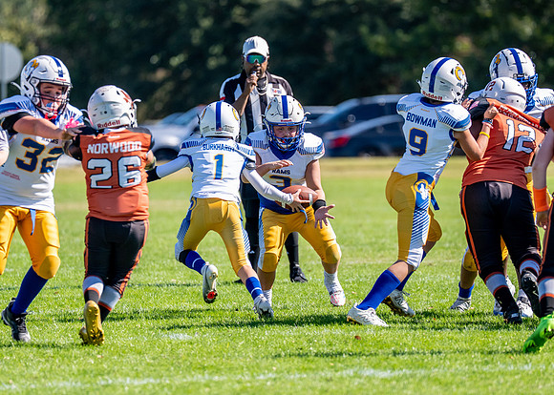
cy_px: 199
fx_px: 6428
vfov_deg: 3.5
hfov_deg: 4.9
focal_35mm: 409
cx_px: 306
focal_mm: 200
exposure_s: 1/3200
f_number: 2.8
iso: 250
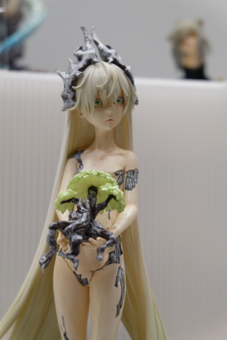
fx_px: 710
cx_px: 114
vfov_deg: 27.0
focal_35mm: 75
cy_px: 170
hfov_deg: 18.2
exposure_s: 1/90
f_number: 5.6
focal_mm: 50
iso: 3200
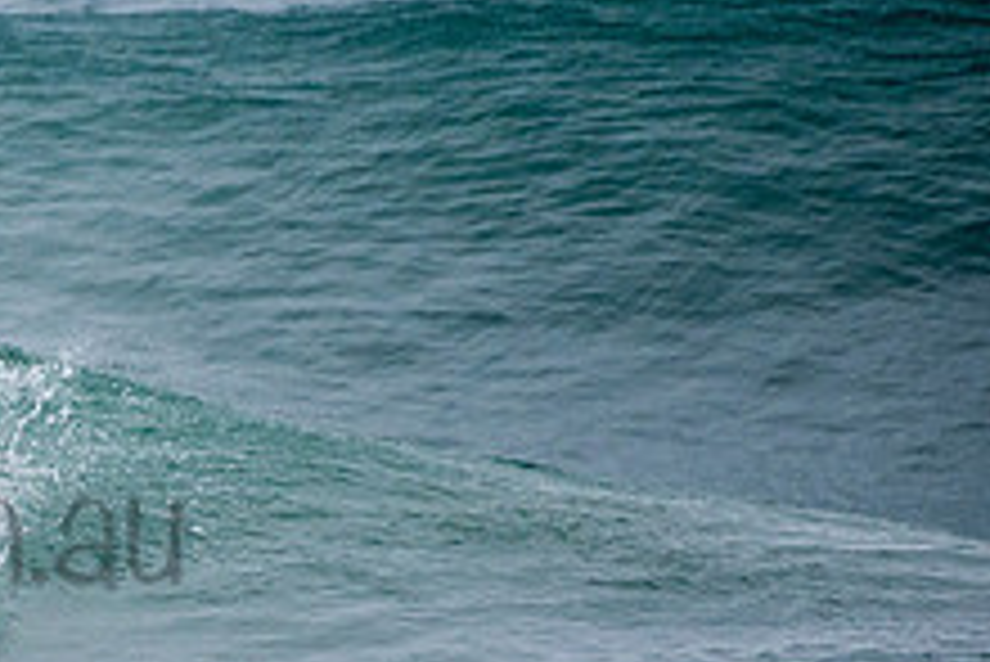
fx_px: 36268
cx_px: -292
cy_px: 480
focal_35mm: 1318
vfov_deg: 1.0
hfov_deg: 1.6
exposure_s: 1/1250
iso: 800
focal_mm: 500
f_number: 5.6
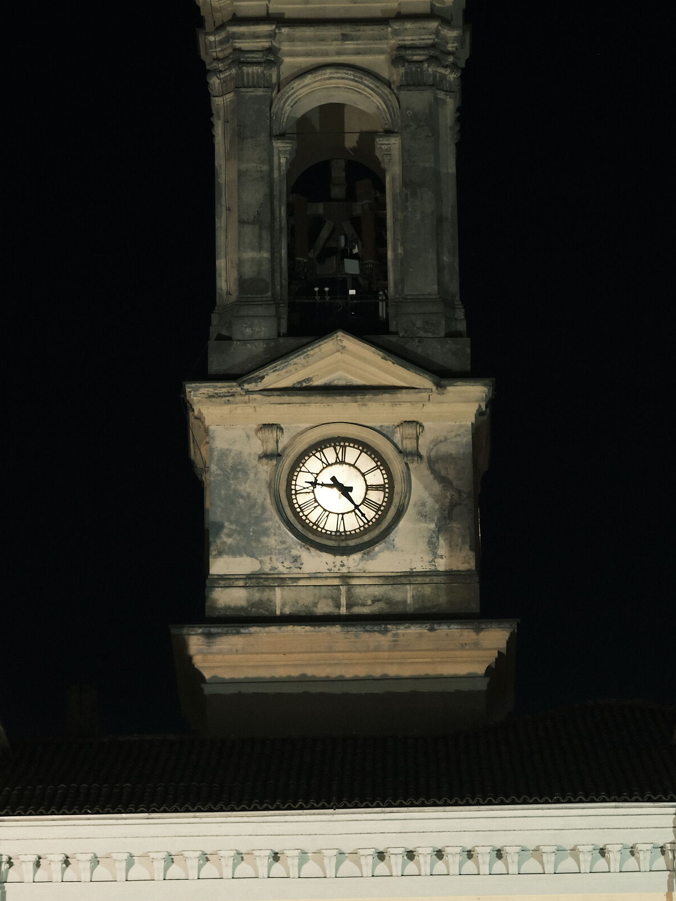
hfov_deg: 9.8
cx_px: 346
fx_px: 3957
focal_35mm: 152
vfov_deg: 13.0
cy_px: 450
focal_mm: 70
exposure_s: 1/2.6
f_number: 4
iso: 800
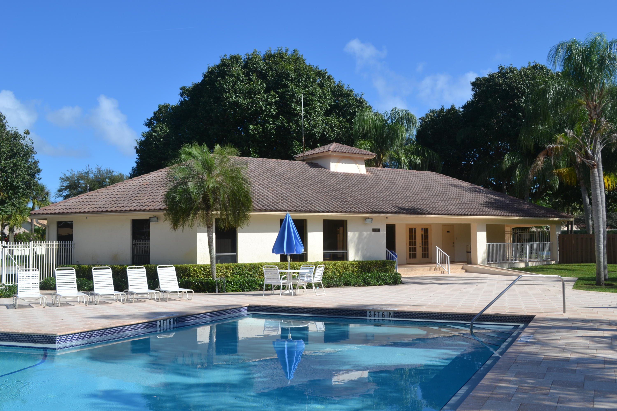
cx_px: 308
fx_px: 617
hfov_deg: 53.1
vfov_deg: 36.9
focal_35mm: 36
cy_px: 206
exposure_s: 1/250
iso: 100
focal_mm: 24
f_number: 8
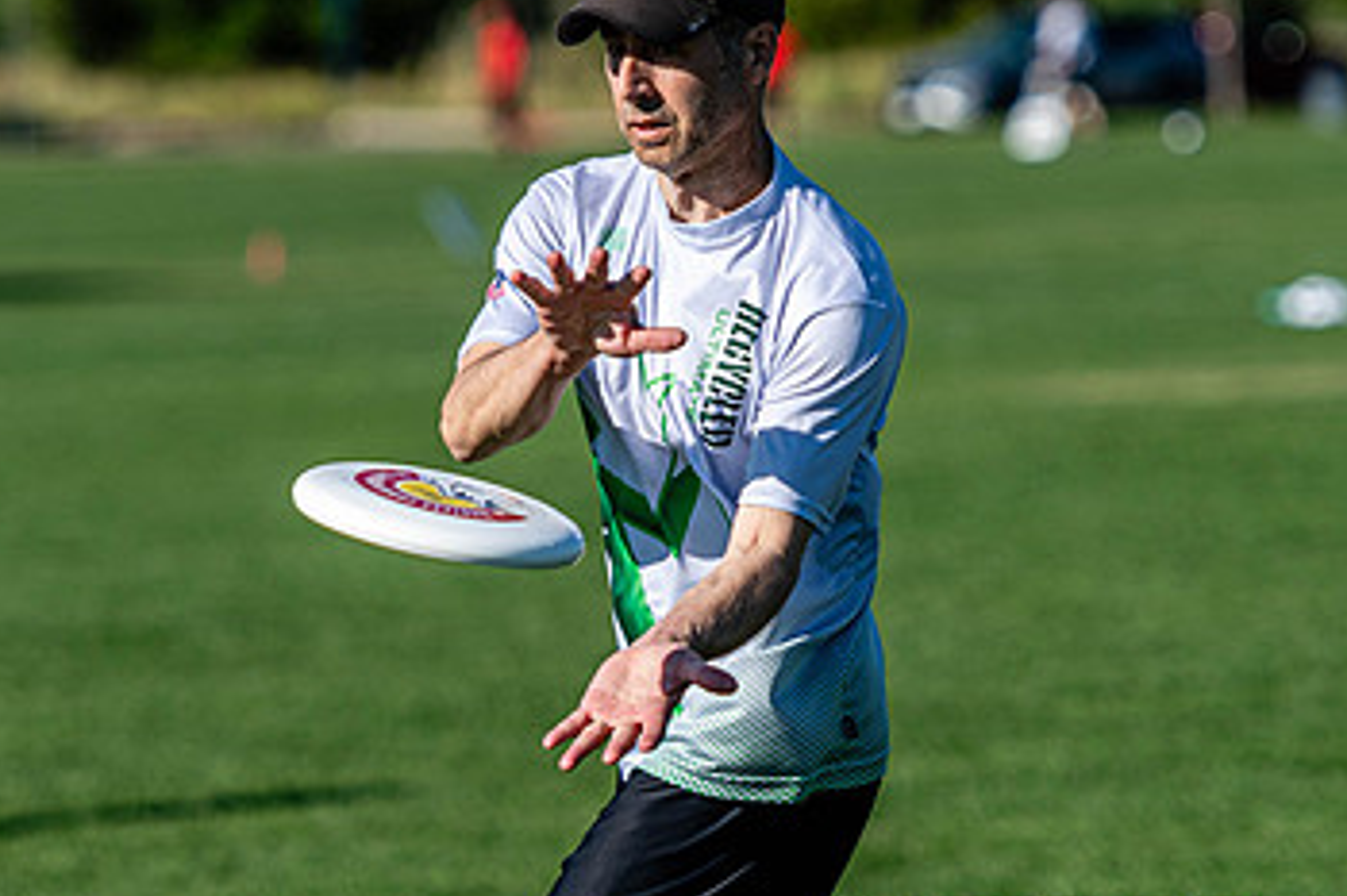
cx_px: 562
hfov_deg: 5.5
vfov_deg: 3.7
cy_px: 344
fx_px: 13949
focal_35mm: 373
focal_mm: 150
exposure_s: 1/2000
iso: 100
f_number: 3.2
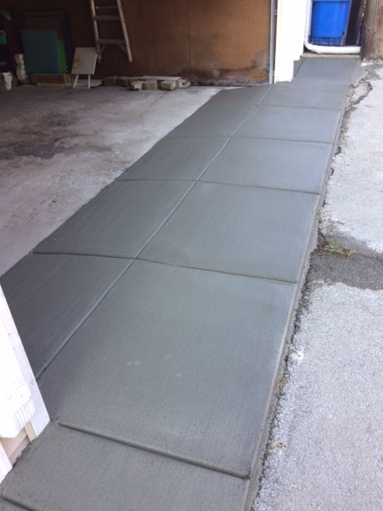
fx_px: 428
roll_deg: +5.4
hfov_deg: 48.2
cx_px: 192
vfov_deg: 61.7
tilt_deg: -33.8
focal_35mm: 29
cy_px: 256
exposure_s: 1/120
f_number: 2.2
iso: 50
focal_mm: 4.15
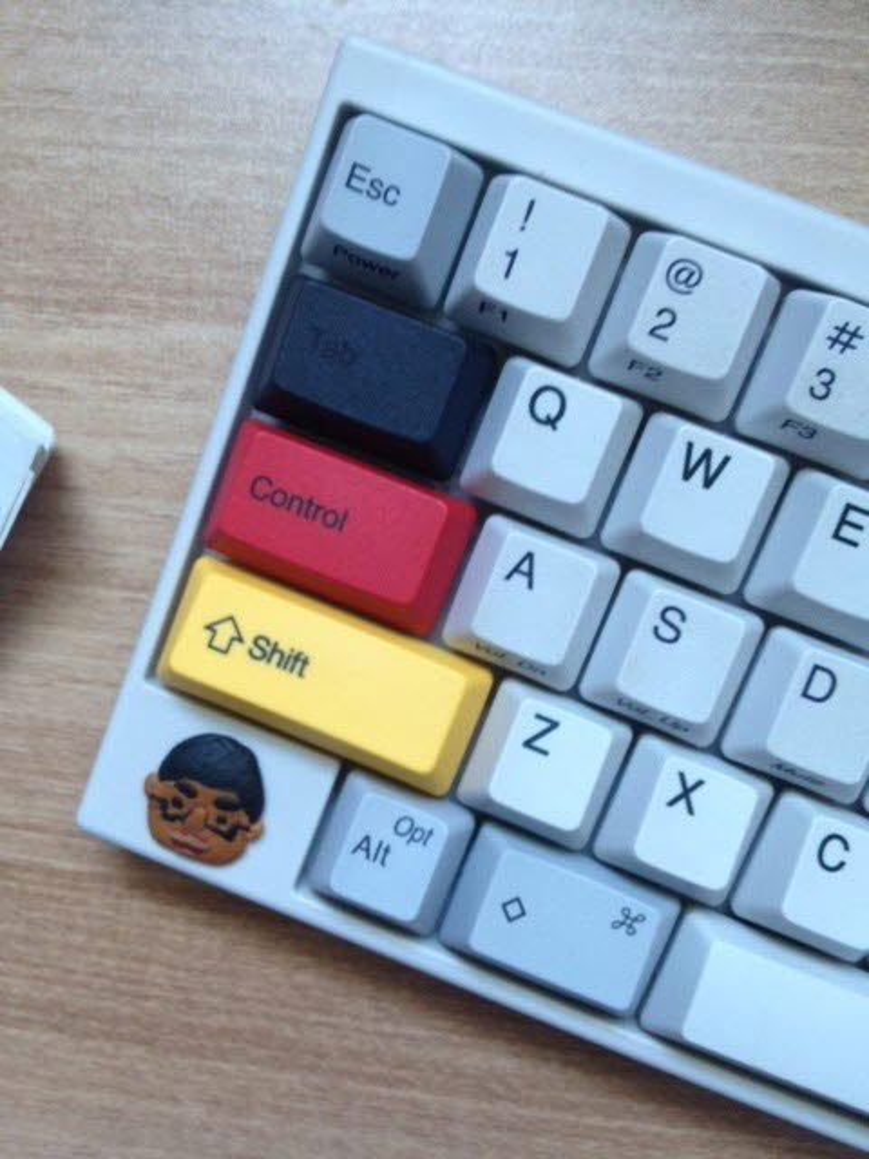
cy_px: 580
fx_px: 1172
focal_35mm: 35
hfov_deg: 40.7
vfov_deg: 52.6
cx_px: 434
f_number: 2.4
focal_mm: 4.28
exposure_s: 1/20
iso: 125
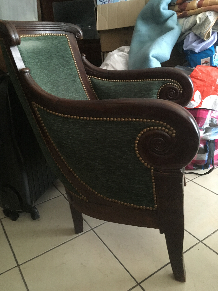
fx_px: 244
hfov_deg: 48.2
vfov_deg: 61.7
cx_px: 109
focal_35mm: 29
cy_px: 146
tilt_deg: -23.9
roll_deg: +2.4
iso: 400
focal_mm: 4.15
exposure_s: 1/17
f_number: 2.2
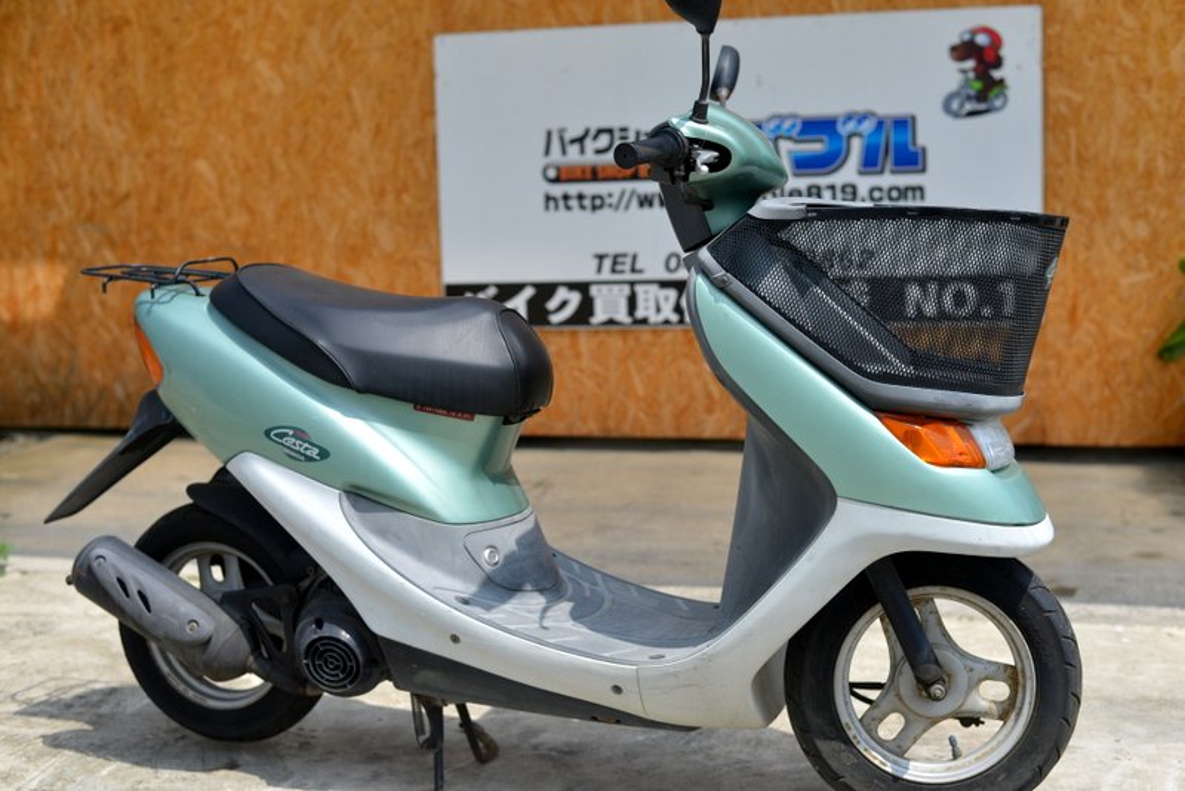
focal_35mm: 50
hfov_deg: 39.6
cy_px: 396
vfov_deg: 27.0
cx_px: 592
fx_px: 1646
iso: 400
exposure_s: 1/6400
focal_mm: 50
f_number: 3.5
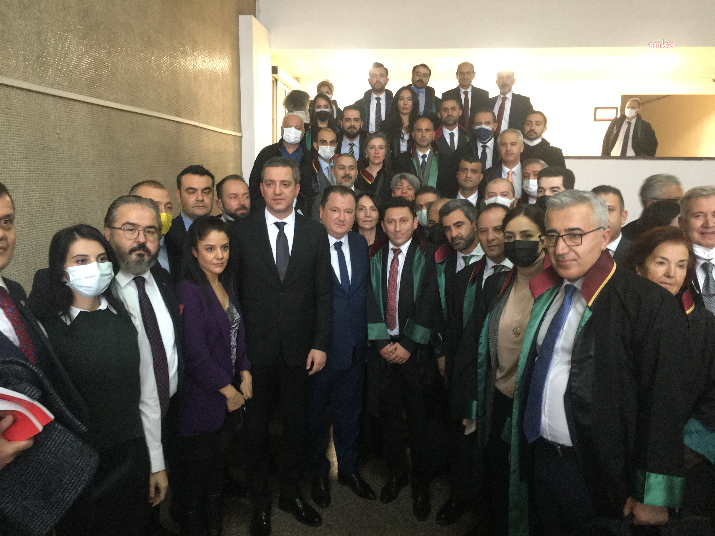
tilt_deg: -8.1
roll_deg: -0.5
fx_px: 599
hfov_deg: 61.7
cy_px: 268
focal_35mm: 29
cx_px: 358
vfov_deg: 48.2
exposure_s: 1/17
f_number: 2.2
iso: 320
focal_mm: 4.15
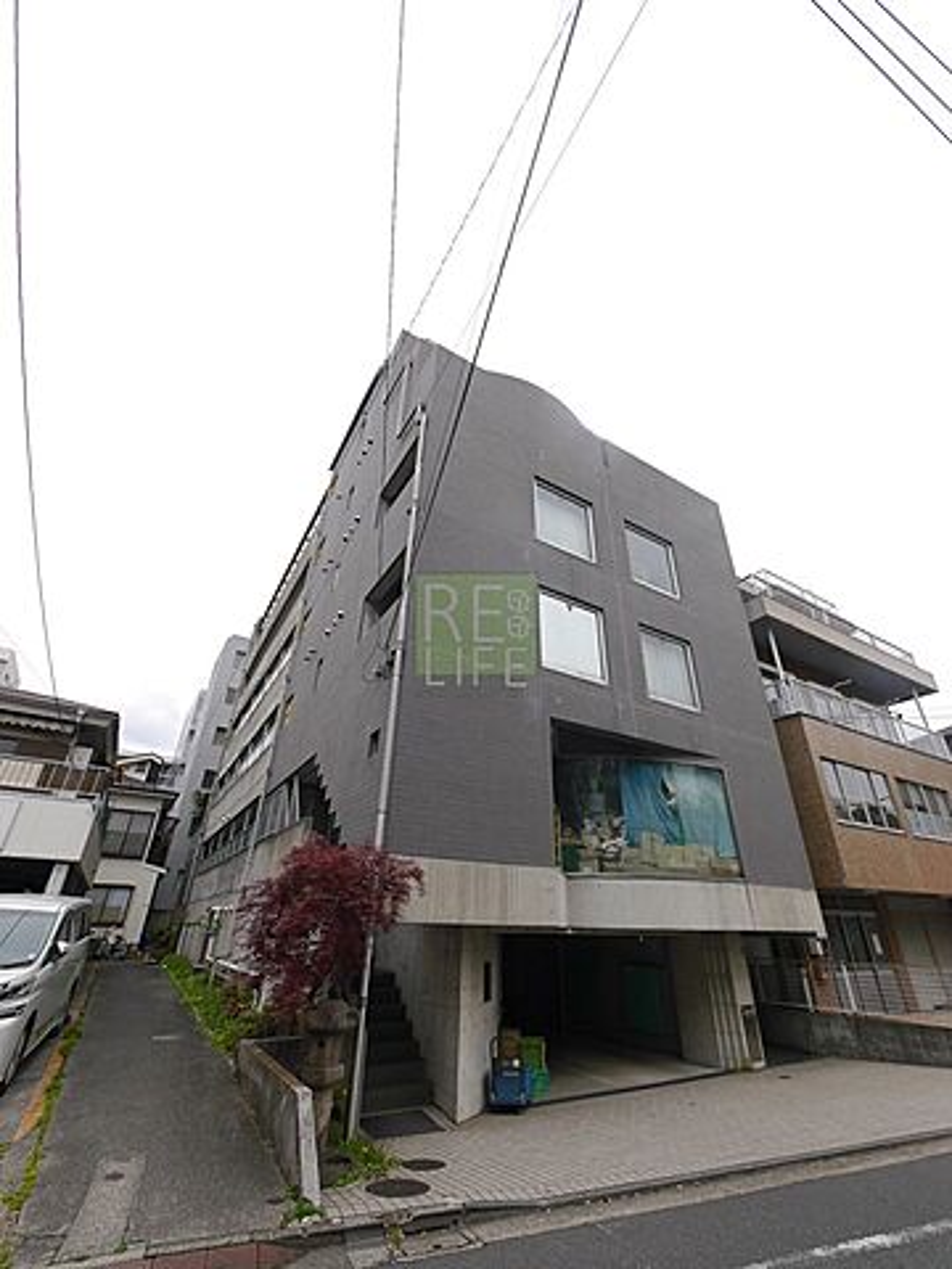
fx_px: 513
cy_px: 634
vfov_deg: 102.1
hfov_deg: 85.7
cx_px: 476
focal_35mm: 14
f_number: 7.1
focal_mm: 7
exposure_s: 1/250
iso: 160
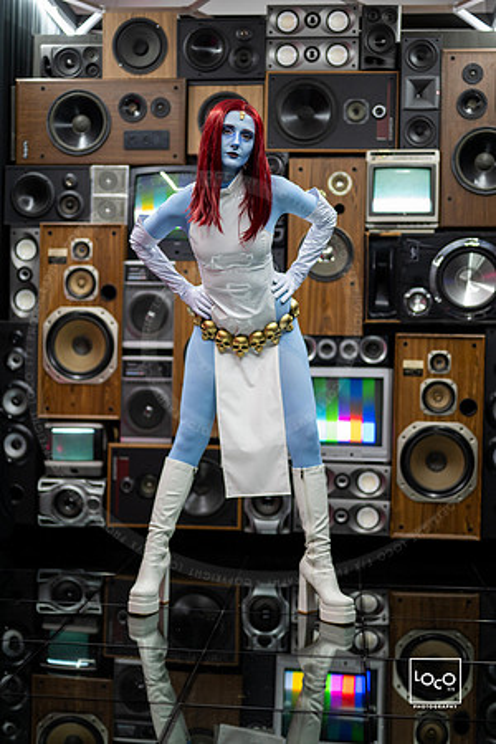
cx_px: 248
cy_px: 372
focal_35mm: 50
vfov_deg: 39.6
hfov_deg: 27.0
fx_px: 1033
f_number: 1.2
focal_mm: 50
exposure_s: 1/250
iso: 1000
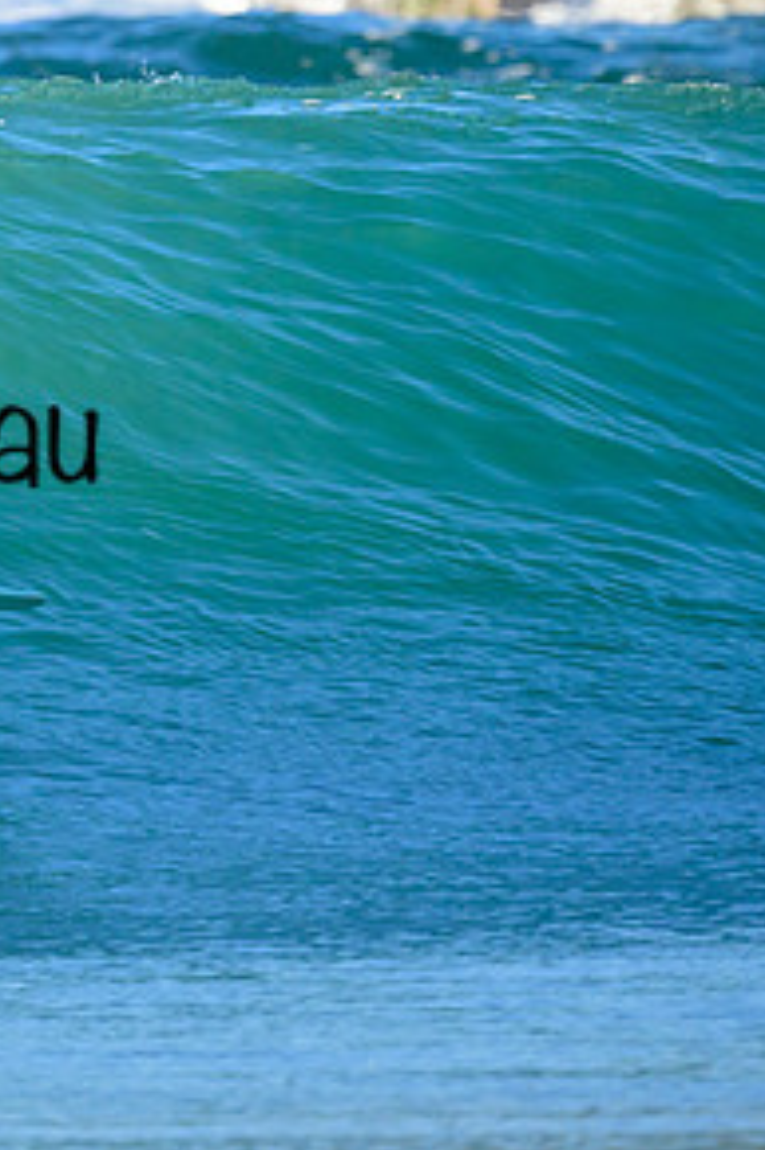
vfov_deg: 1.1
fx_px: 58747
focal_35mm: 1841
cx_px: -231
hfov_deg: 0.7
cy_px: 276
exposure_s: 1/2000
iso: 1100
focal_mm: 800
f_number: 6.3
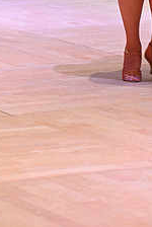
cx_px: 166
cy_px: -65
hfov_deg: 5.2
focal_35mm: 264
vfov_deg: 7.7
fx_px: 1667
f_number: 4
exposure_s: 1/200
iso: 2000
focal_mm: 102
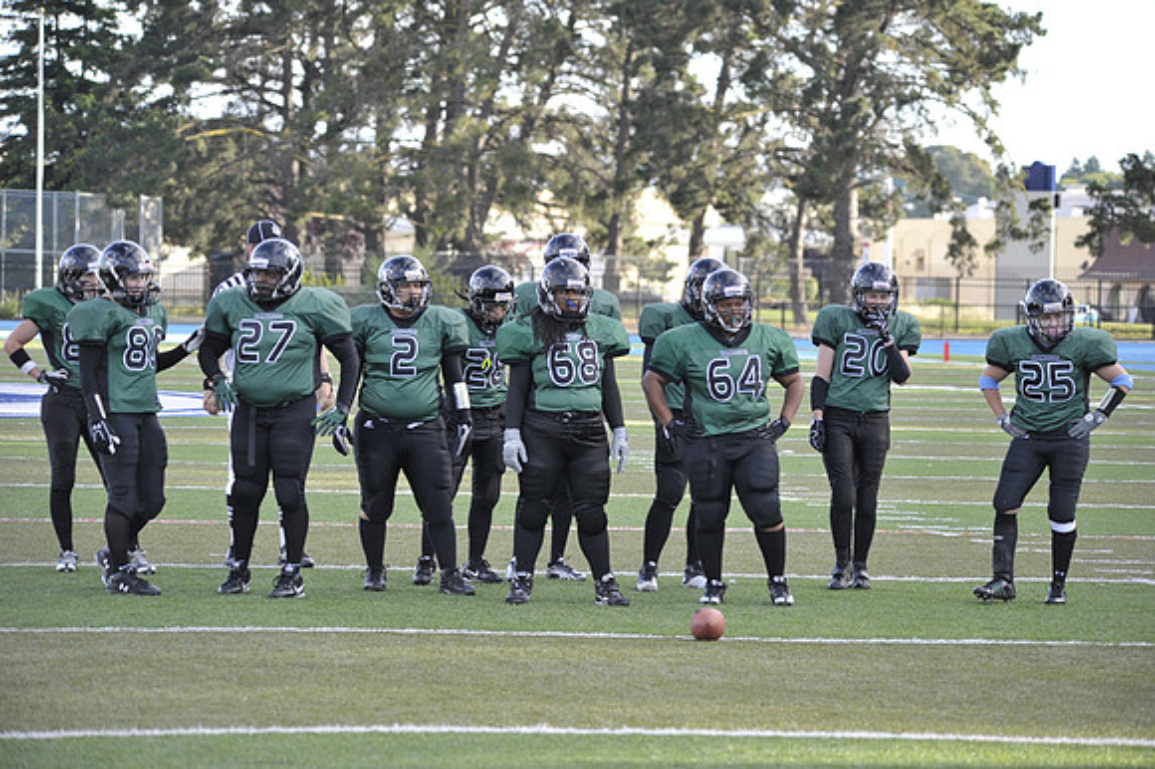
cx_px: 578
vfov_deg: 9.1
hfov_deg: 13.7
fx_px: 4810
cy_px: 384
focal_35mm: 150
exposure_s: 1/1000
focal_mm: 150
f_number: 5
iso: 1400
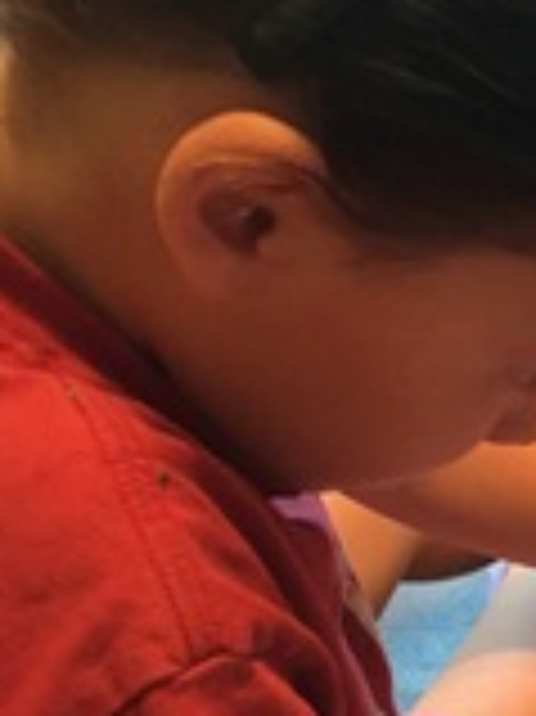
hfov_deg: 19.0
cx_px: 644
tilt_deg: -33.4
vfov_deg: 25.8
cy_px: 653
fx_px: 1509
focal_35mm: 73
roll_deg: +5.6
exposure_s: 1/24
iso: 250
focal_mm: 4.15
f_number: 2.2
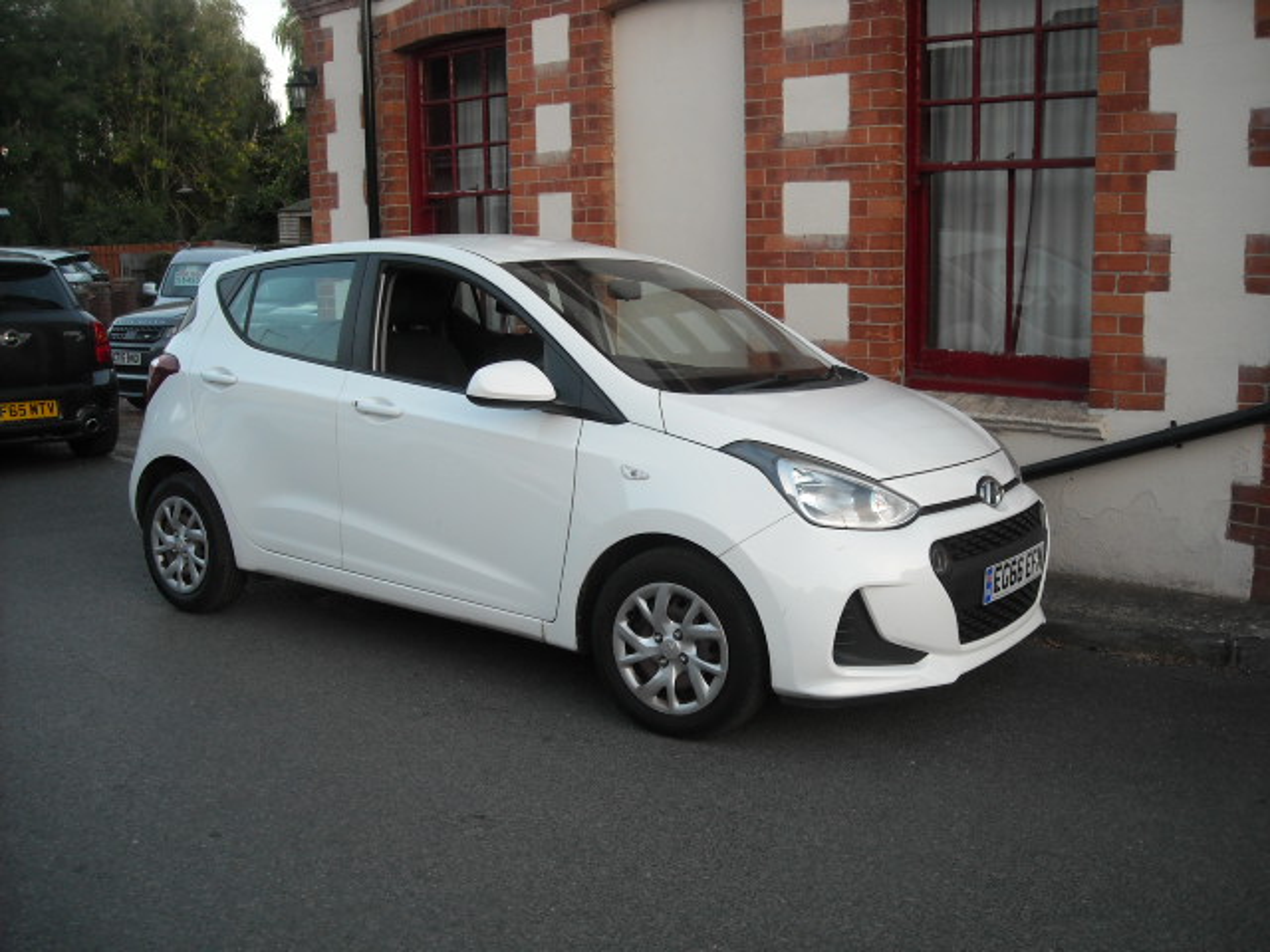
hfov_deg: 52.6
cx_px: 635
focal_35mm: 35
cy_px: 476
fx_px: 1284
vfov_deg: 40.7
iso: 104
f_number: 2.8
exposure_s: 1/60
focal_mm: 5.7
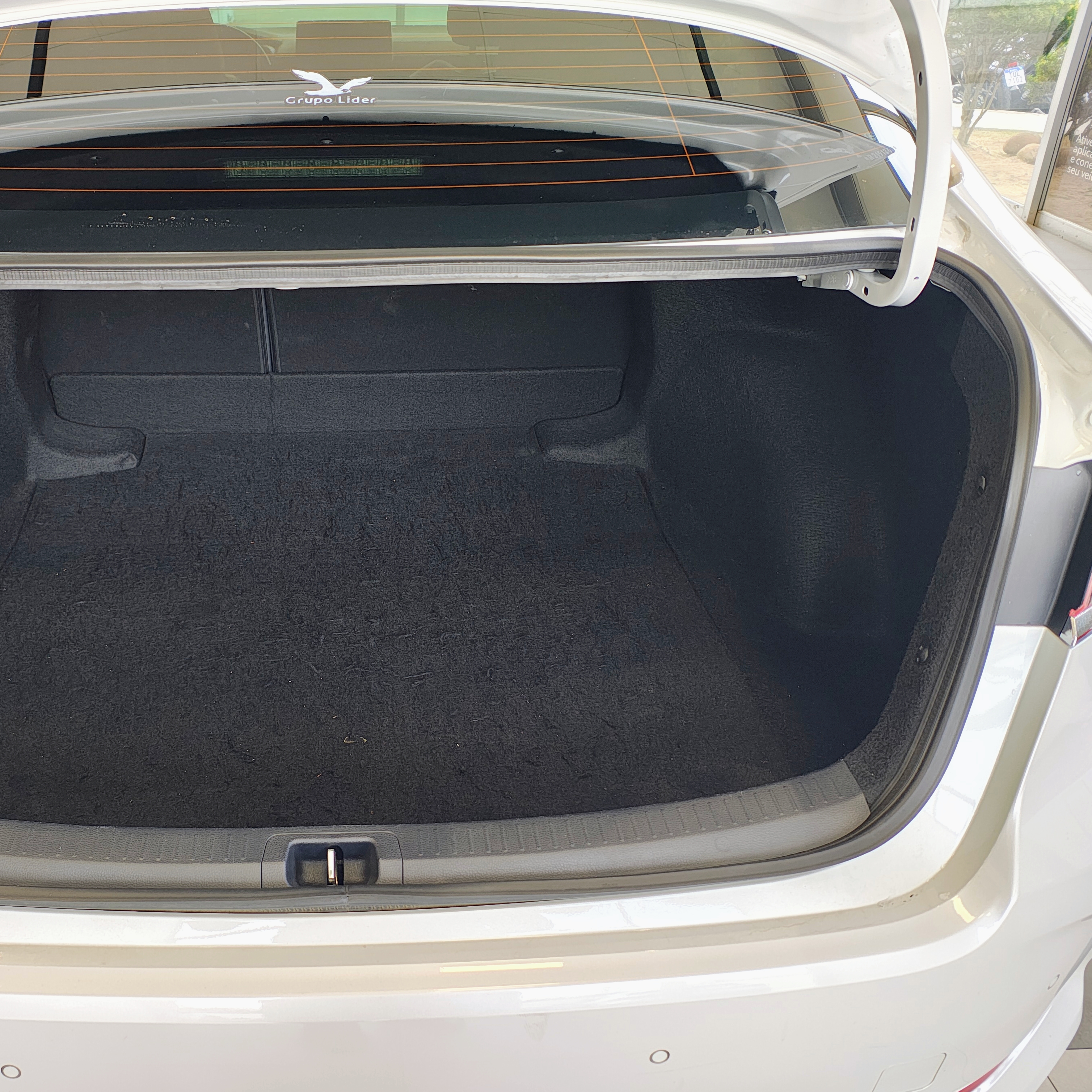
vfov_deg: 54.0
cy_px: 544
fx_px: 1071
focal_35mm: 30
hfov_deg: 52.9
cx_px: 358
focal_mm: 5.89
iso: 600
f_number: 1.4
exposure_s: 1/50
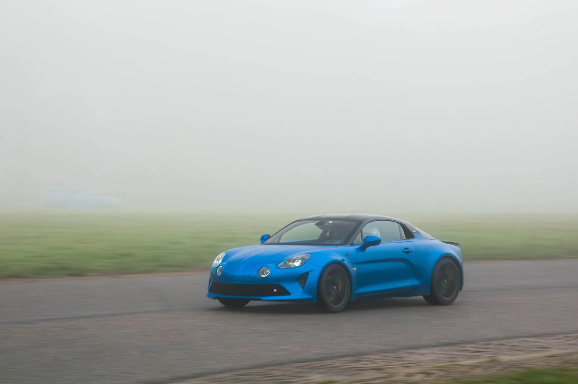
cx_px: 289
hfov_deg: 15.2
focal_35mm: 135
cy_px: 192
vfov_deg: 10.1
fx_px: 2165
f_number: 14
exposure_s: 1/80
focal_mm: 90
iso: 500
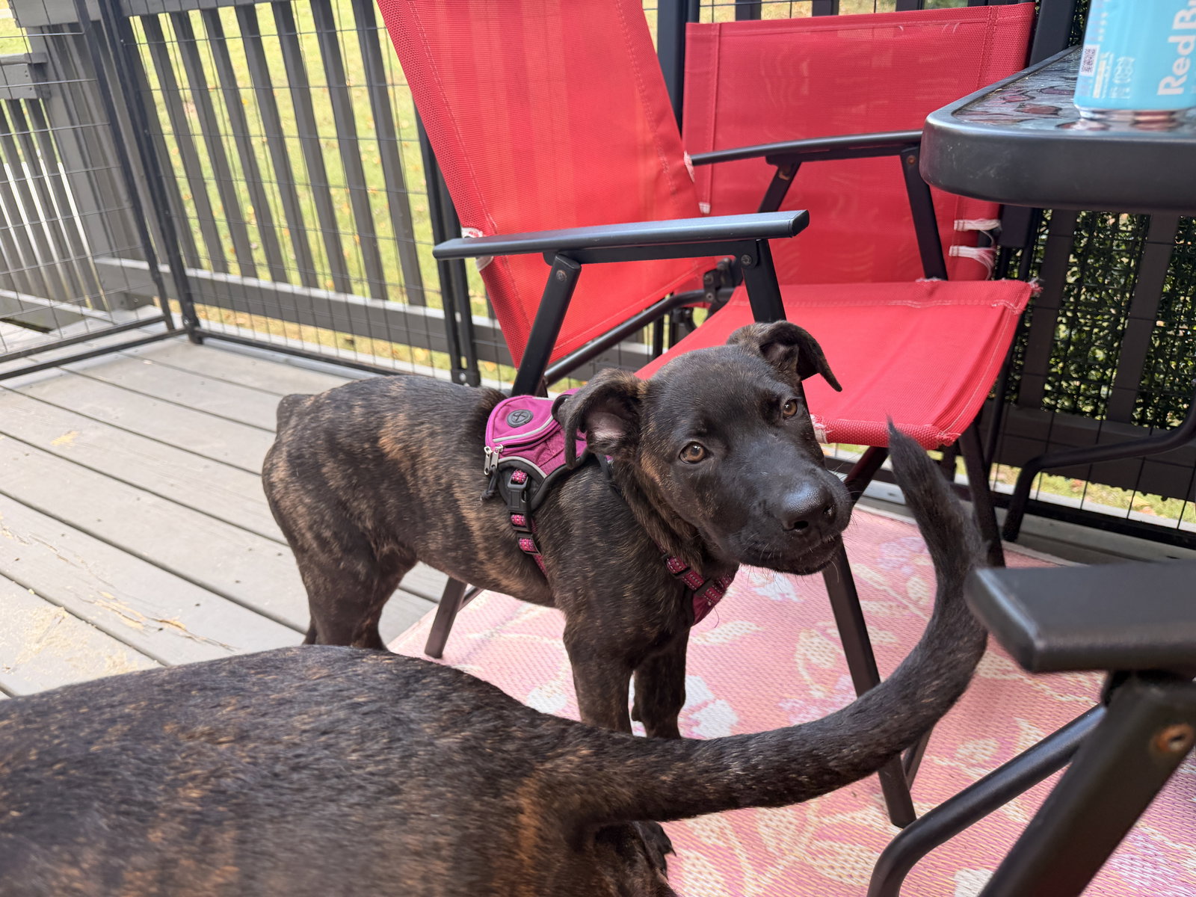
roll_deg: +4.1
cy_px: 448
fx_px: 829
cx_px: 598
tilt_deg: -25.0
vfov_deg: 56.8
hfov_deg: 71.6
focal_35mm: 24
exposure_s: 1/180
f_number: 1.78
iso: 80
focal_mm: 6.76
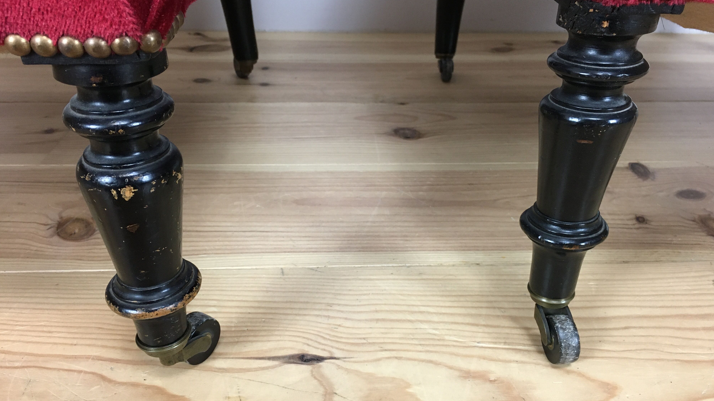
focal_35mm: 32
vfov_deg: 36.7
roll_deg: -0.8
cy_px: 206
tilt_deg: -29.4
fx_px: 606
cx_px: 360
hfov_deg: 61.0
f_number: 2.2
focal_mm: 4.15
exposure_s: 1/33
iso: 160
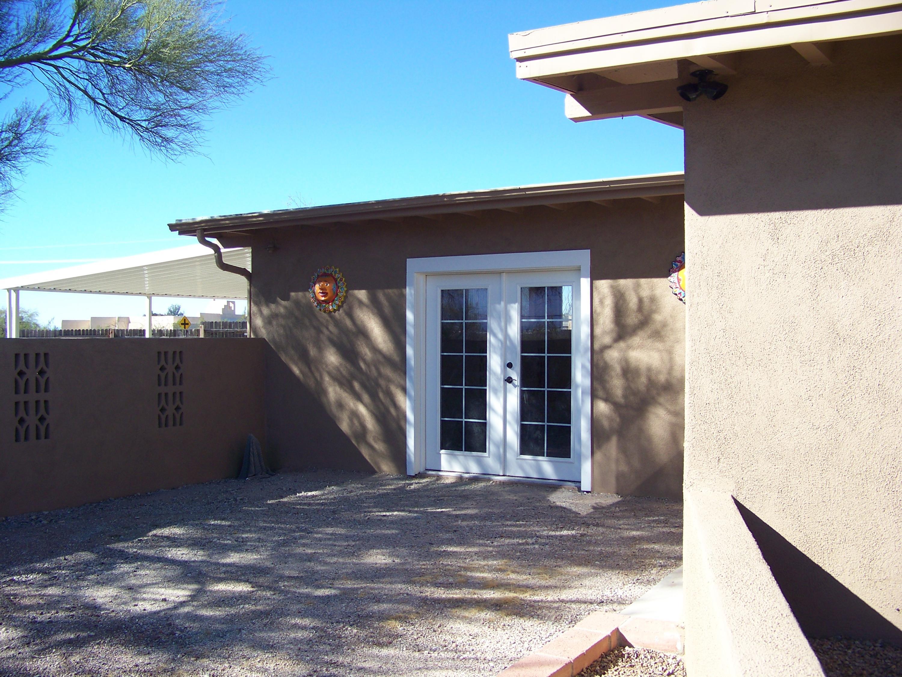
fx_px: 938
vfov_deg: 39.7
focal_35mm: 36
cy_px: 338
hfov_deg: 51.4
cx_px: 451
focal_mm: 5.85
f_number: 2.8
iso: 64
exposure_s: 1/400
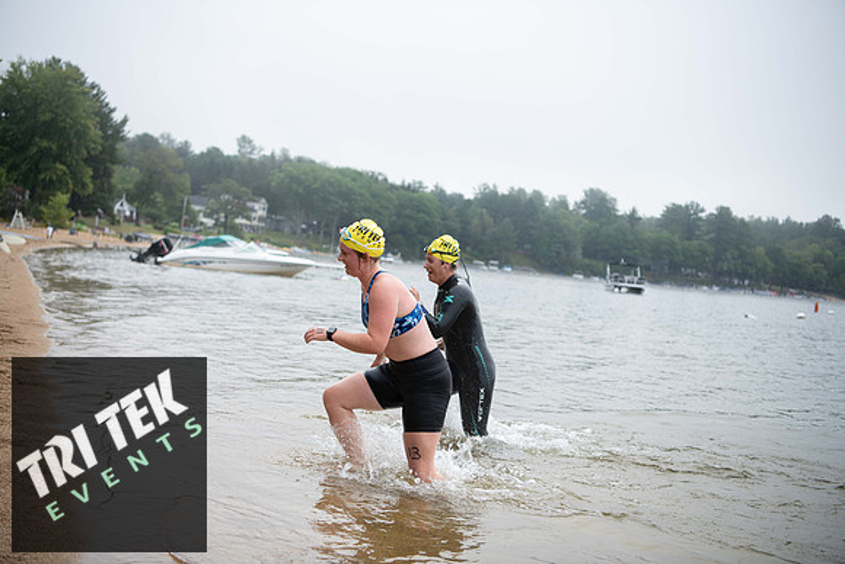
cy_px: 282
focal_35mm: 48
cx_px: 422
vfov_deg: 28.1
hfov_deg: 41.1
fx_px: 1127
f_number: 3.2
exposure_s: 1/800
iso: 320
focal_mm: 48
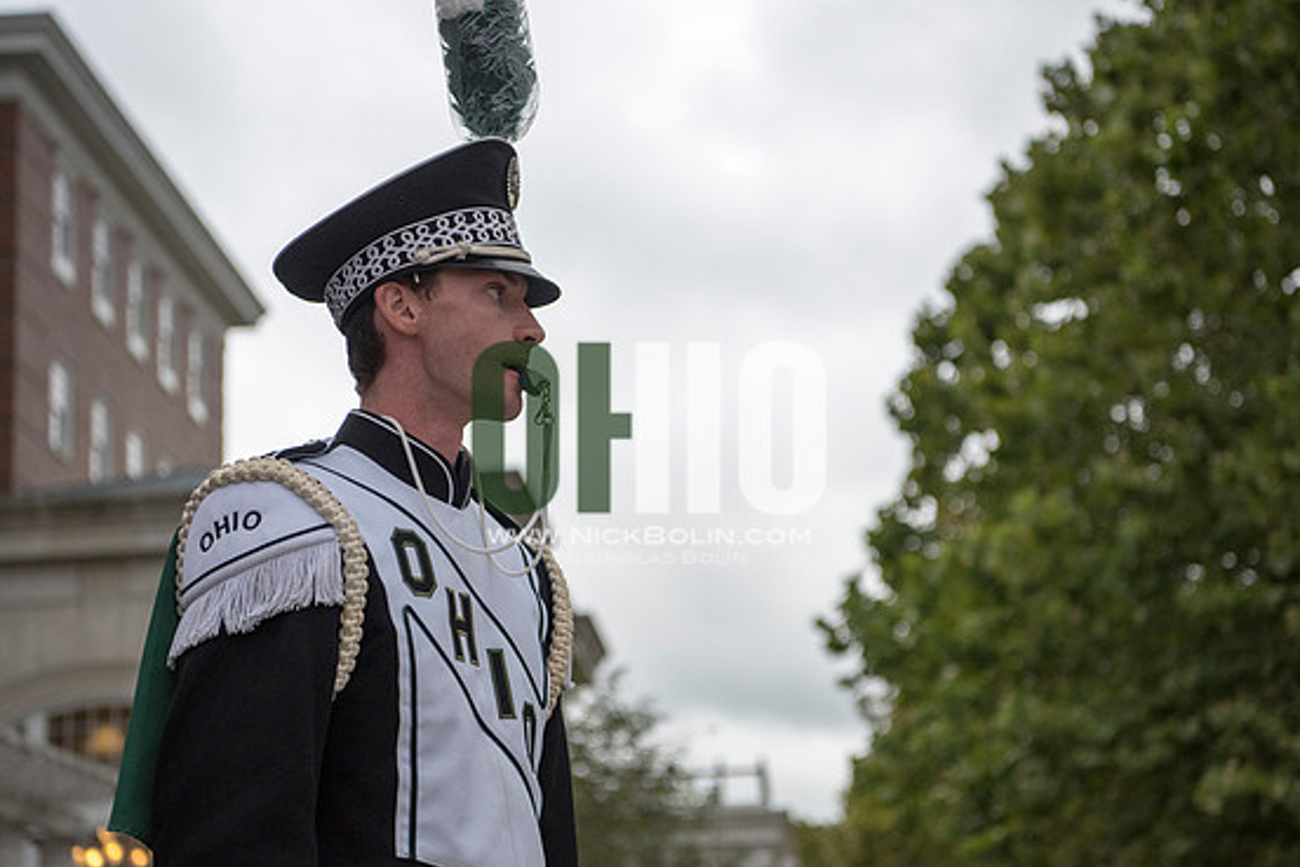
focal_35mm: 65
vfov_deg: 20.9
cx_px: 649
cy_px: 452
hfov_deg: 31.0
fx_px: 2348
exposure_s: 1/2000
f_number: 3.5
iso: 1600
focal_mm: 62
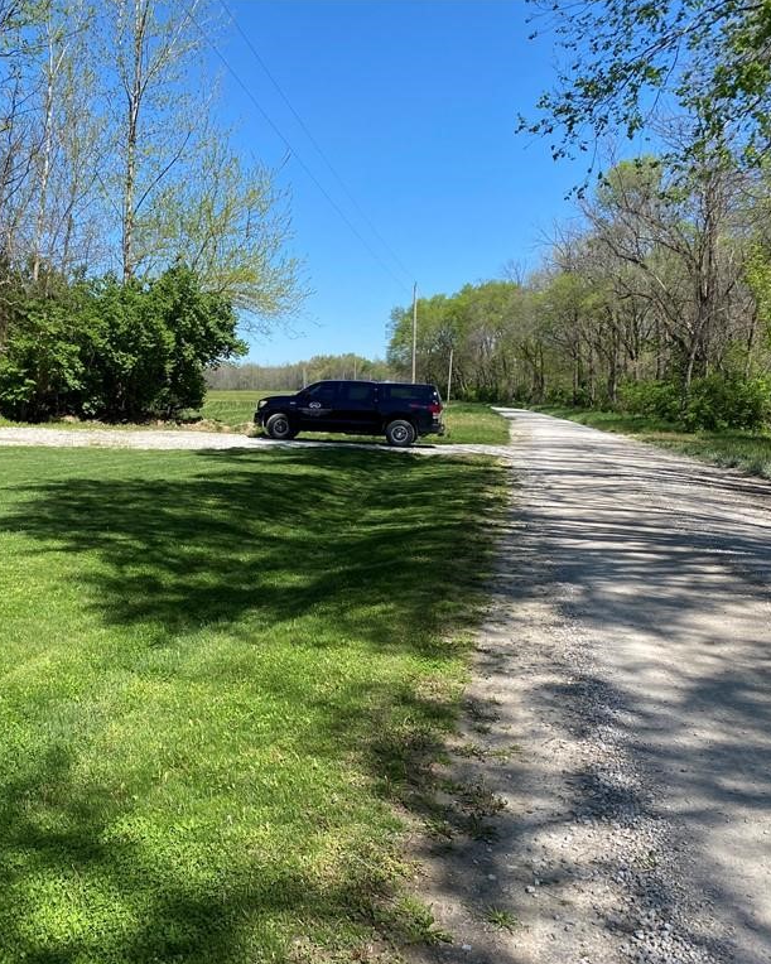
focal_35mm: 34
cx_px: 250
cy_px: 481
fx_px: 970
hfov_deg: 42.7
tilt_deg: -2.9
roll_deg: +1.4
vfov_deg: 52.8
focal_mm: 4.25
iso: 32
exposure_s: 1/1866
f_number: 1.8
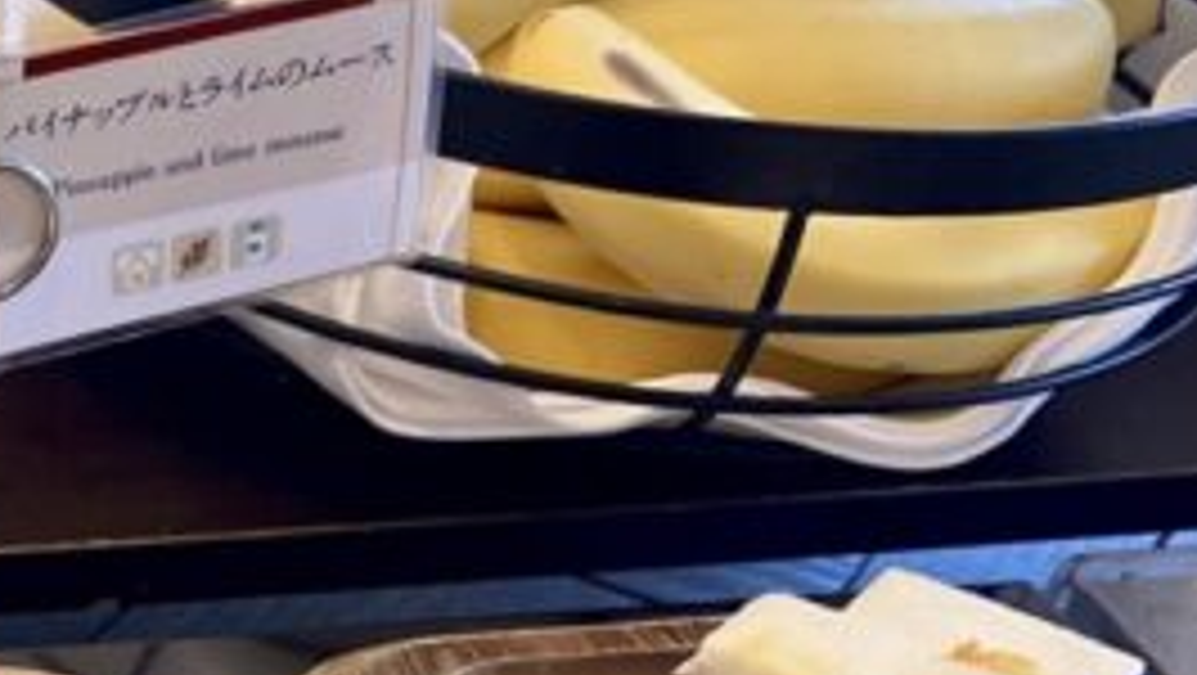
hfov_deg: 23.3
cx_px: -218
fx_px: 2668
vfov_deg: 14.1
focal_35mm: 84
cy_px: 756
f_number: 1.8
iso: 64
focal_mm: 3.99
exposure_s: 1/50
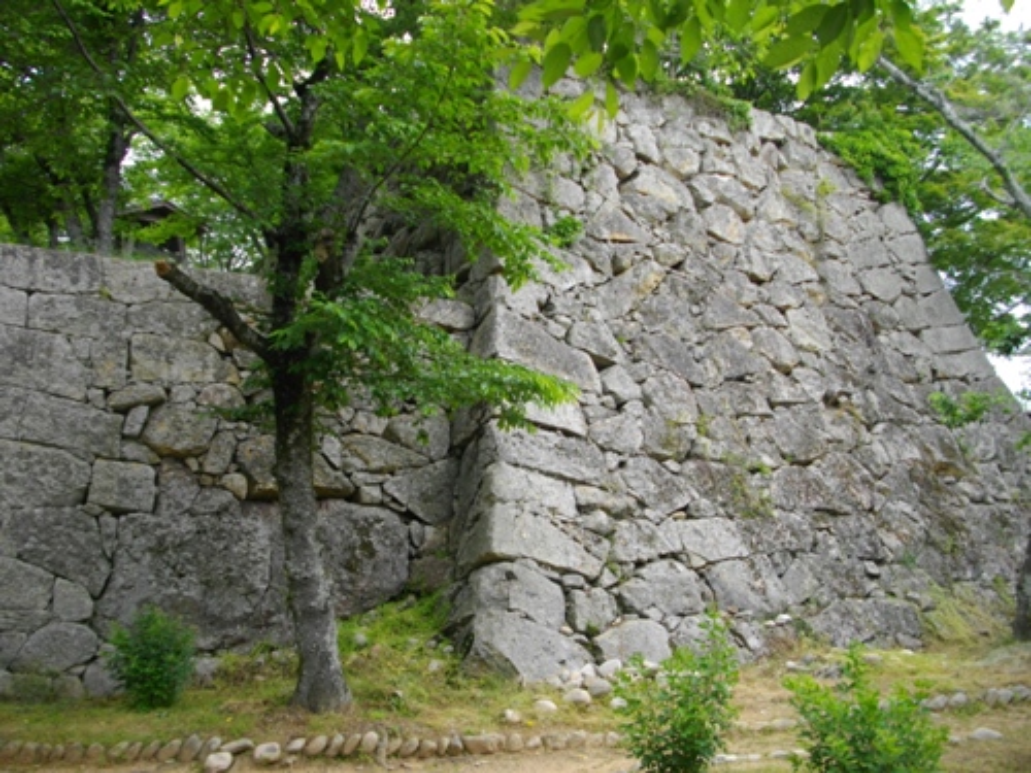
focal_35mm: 32
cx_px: 516
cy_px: 386
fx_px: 953
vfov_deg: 44.2
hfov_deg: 56.8
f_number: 2.9
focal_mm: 5.7
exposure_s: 1/400
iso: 100
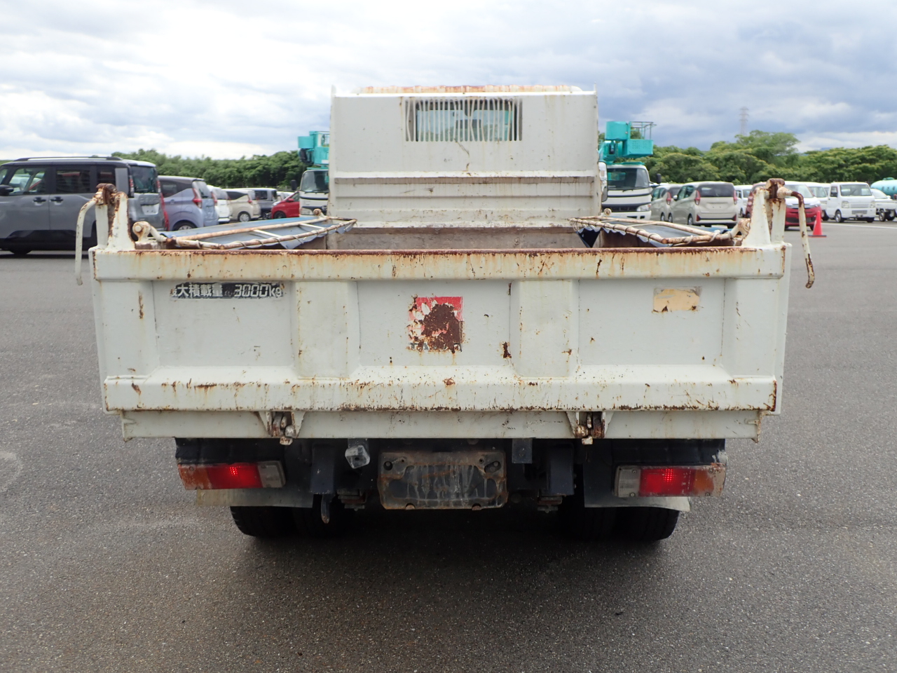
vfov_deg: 46.8
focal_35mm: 30
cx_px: 448
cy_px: 336
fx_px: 777
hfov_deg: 60.0
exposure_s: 1/640
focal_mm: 5.5
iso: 100
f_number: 3.2
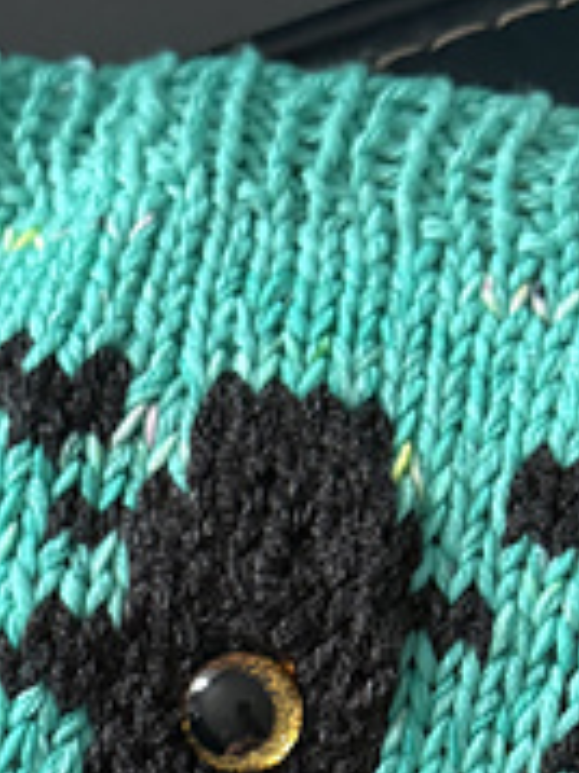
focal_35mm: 86
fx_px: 1920
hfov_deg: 17.1
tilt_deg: -76.9
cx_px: 331
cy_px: 756
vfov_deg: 22.0
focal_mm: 6.76
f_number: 1.78
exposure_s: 1/60
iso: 500
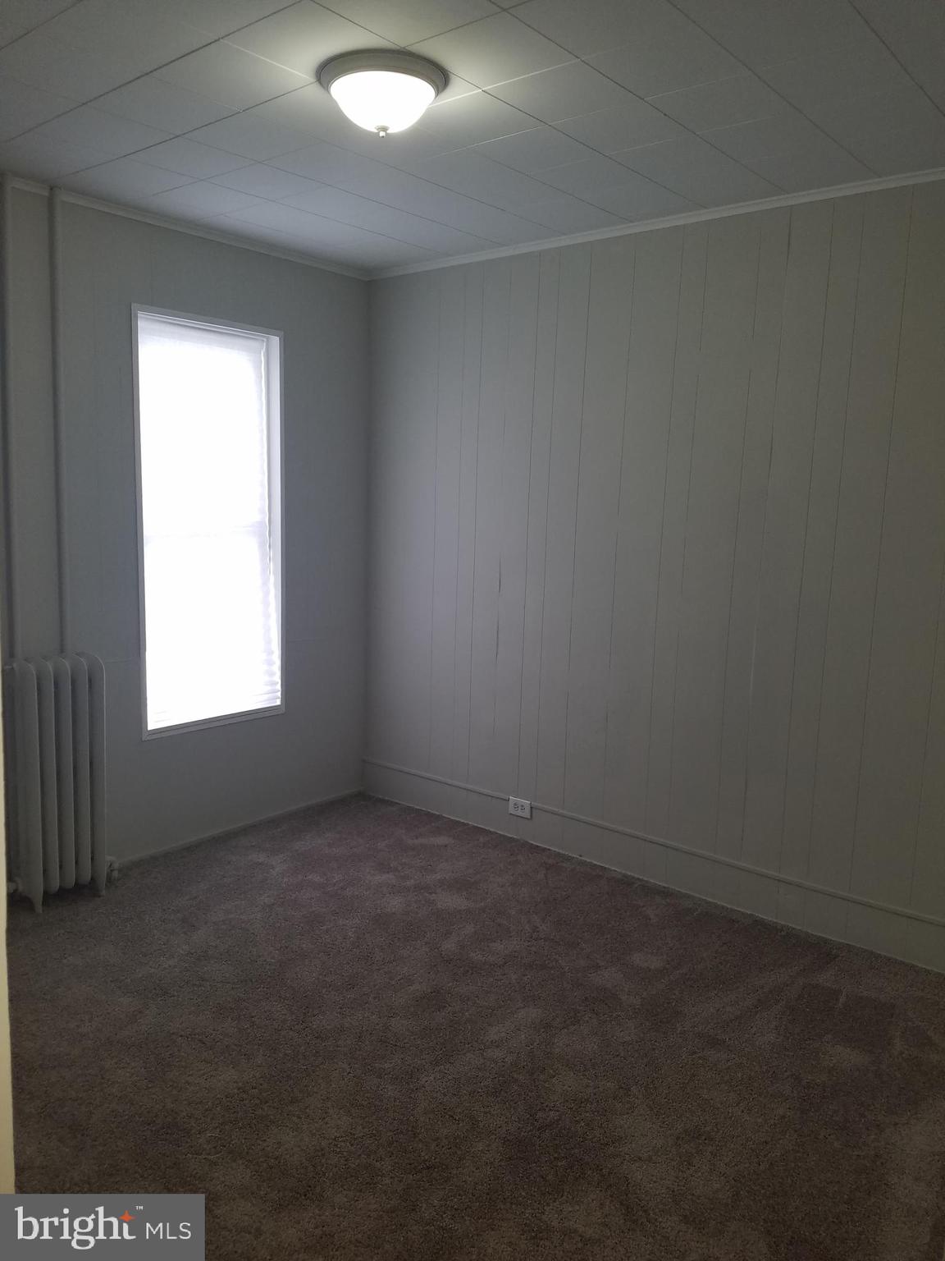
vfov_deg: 67.3
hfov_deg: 53.1
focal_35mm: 26
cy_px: 630
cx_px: 472
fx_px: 946
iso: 80
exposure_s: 1/60
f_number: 1.7
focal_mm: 4.2
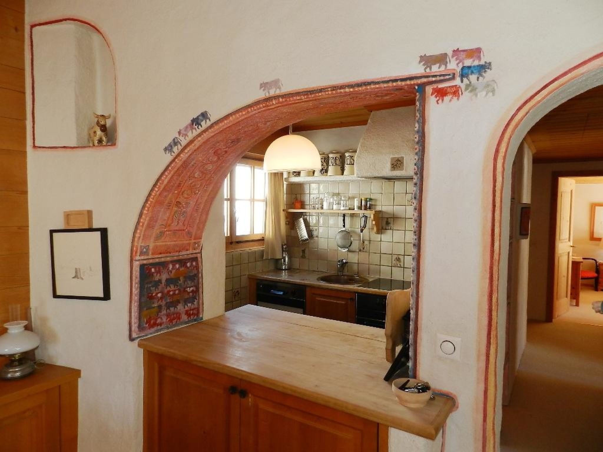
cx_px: 302
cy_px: 226
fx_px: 401
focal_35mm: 23
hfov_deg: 73.9
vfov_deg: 58.9
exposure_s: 1/80
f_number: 3.4
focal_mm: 4
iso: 160
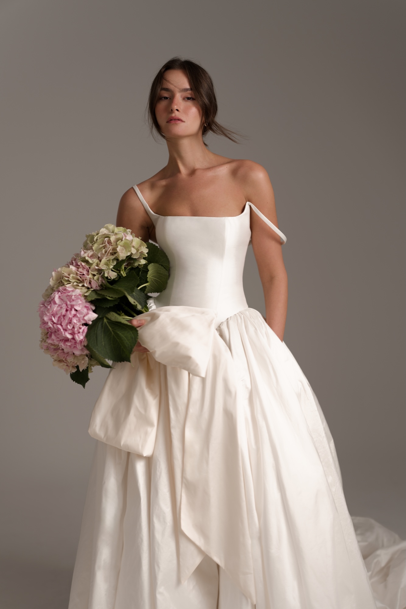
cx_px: 203
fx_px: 846
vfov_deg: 39.6
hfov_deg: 27.0
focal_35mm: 50
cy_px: 304
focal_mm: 50
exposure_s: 1/320
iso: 50
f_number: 1.2
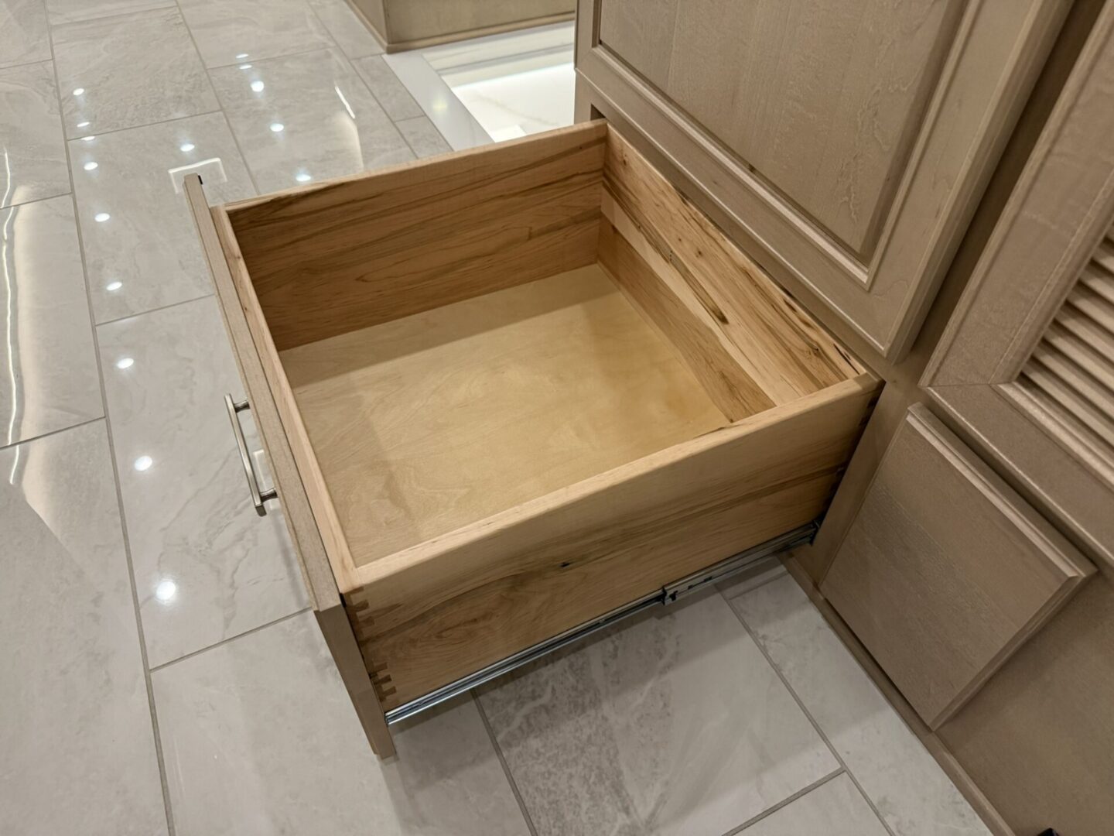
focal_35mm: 24
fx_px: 772
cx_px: 557
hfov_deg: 71.6
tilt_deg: -46.5
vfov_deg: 56.8
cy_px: 418
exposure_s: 1/60
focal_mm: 6.76
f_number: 1.78
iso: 400
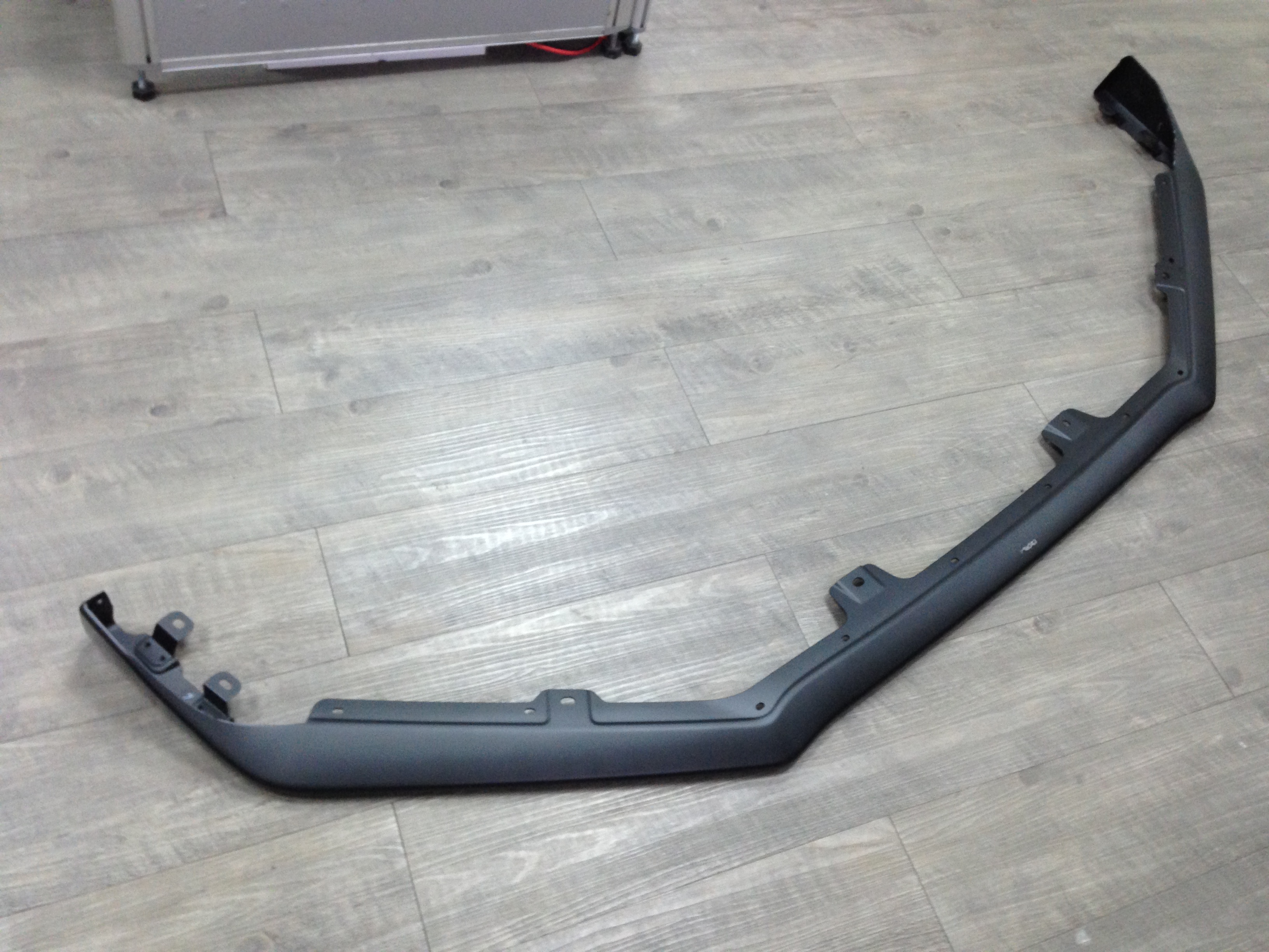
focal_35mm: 33
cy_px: 476
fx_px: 1210
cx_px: 634
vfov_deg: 42.9
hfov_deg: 55.4
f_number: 2.4
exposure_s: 1/20
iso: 160
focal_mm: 4.13
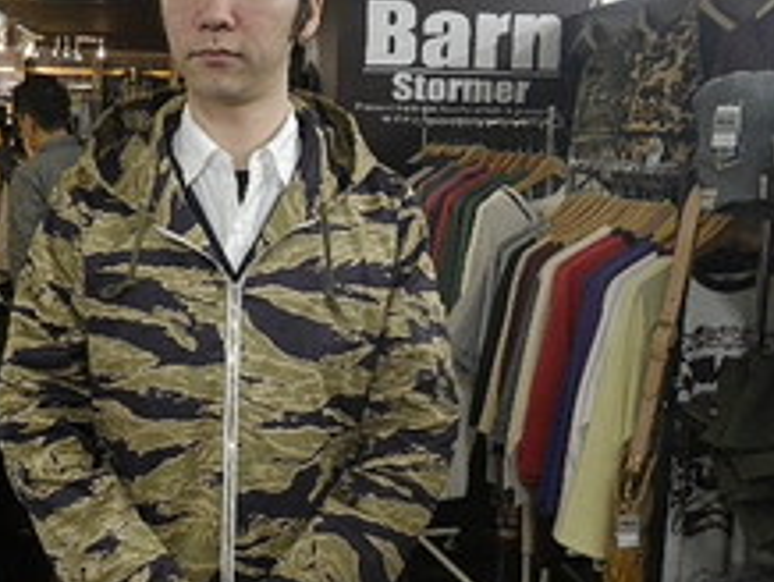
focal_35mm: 45
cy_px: 293
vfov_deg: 32.2
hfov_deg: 41.3
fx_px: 1007
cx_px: 241
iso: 500
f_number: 3.5
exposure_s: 1/50
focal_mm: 5
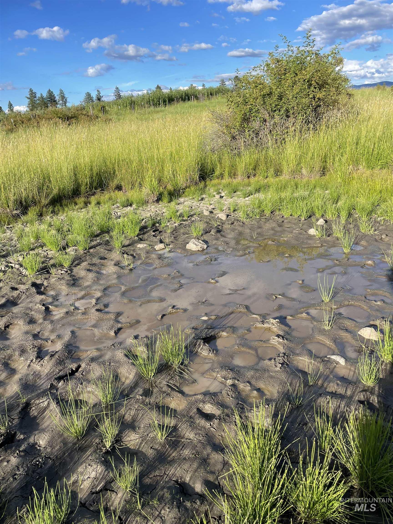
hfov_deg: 53.1
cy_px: 262
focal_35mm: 26
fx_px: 394
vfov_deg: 67.3
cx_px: 196
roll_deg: +5.5
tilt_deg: -20.9
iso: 32
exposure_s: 1/1916
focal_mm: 4.2
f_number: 1.6
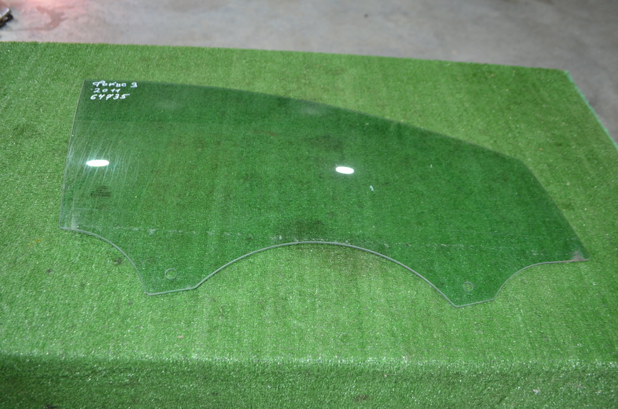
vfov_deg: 47.7
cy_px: 204
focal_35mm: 27
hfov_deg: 67.5
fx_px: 462
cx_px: 309
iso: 800
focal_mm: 18
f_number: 3.5
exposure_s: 1/60
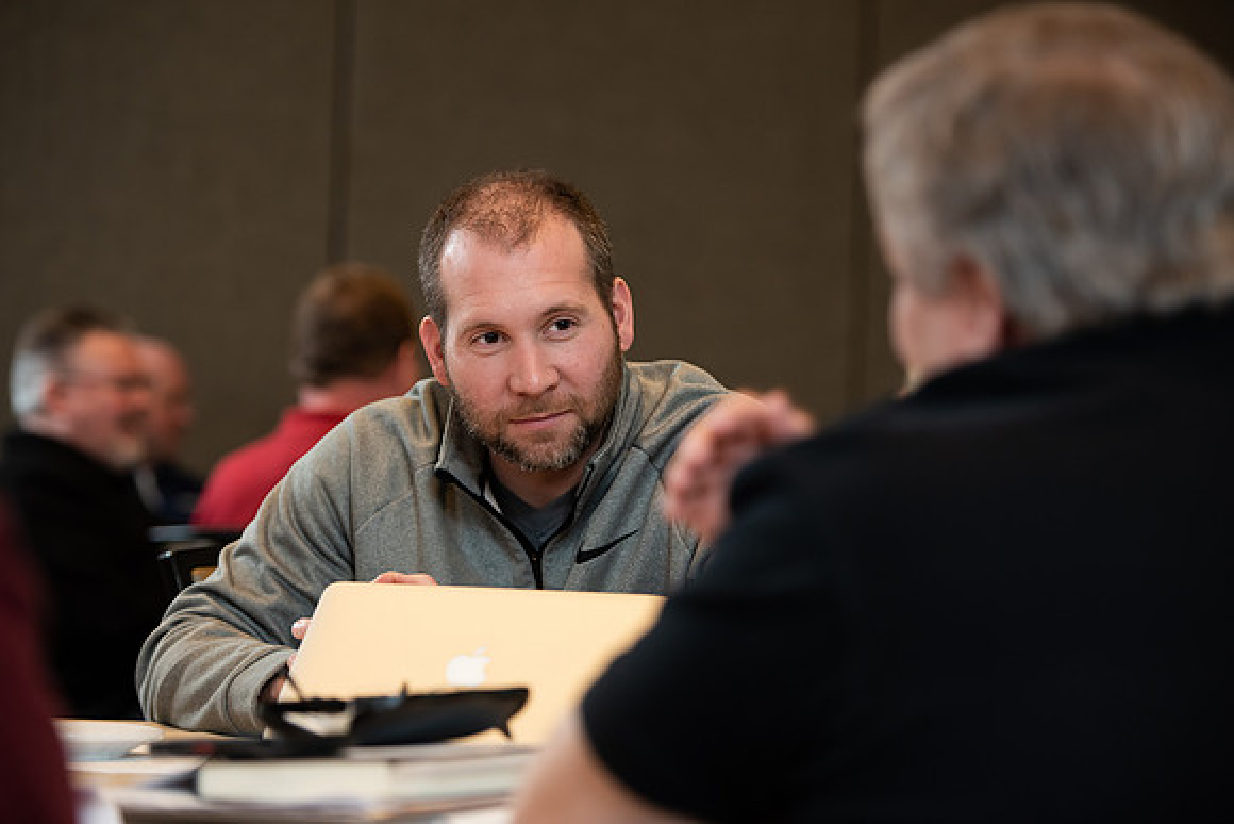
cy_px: 412
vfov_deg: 12.5
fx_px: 3771
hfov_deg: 18.6
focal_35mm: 110
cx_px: 617
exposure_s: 1/160
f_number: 3.2
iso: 1000
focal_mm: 110
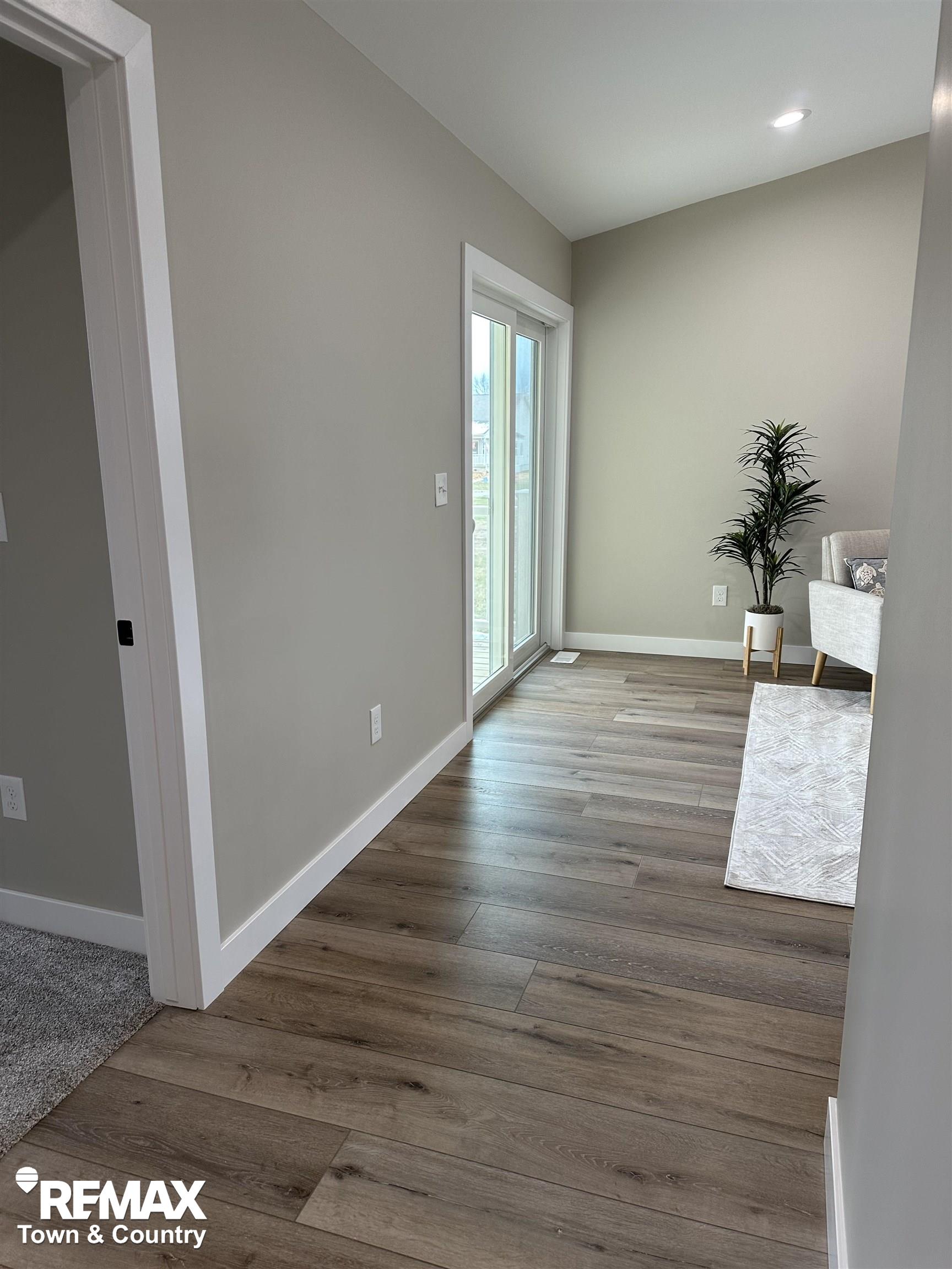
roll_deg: -2.1
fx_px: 880
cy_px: 634
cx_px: 476
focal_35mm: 24
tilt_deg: -13.5
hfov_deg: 56.8
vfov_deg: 71.6
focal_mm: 6.86
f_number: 1.78
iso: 125
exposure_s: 1/120
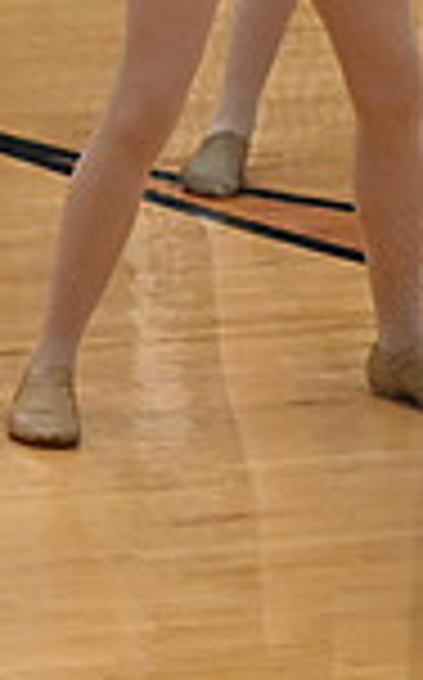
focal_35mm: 705
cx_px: -824
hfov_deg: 1.8
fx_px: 13041
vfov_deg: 3.0
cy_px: -79
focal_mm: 120
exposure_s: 1/400
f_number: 4
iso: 6400
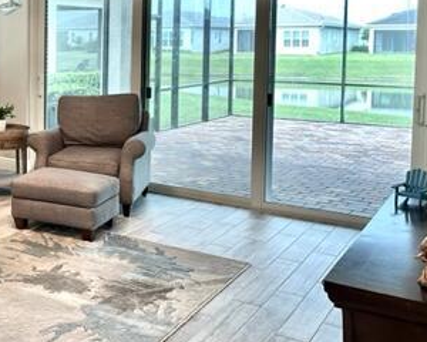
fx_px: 632
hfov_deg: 33.6
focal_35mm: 50
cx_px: -16
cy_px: 73
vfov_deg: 29.6
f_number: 1.78
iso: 125
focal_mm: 6.86
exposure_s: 1/120
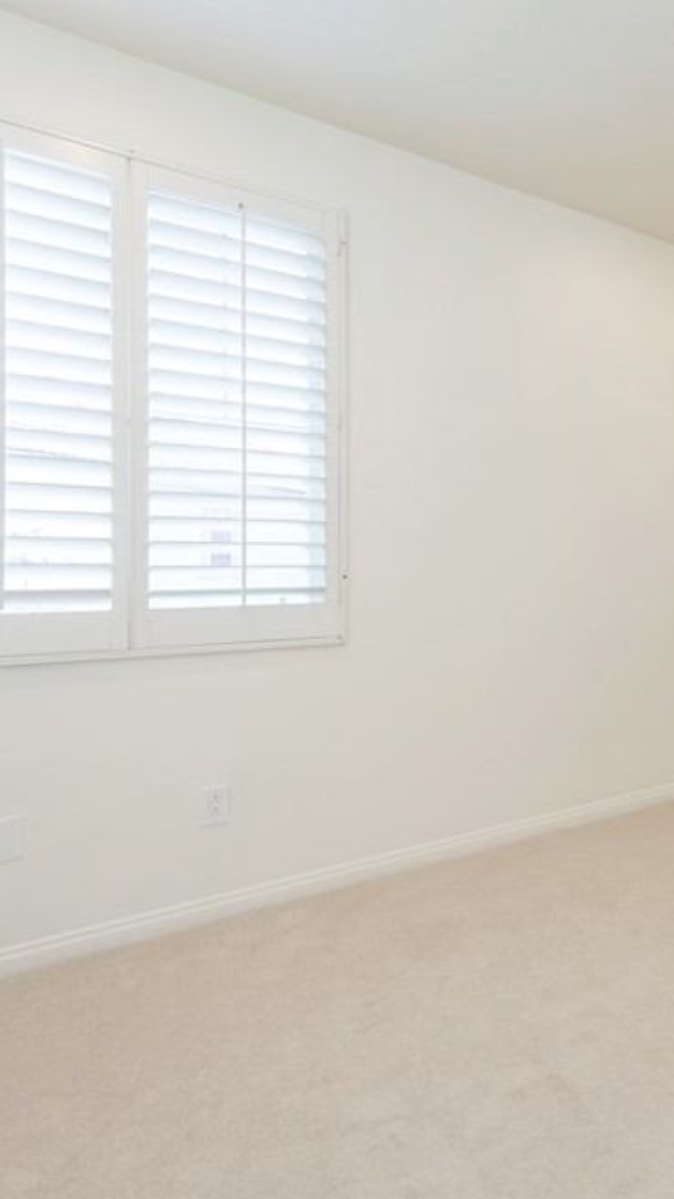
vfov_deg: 78.7
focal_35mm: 23
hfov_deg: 43.2
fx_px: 731
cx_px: 659
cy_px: 590
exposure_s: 1/125
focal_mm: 14
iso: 500
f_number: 5.6
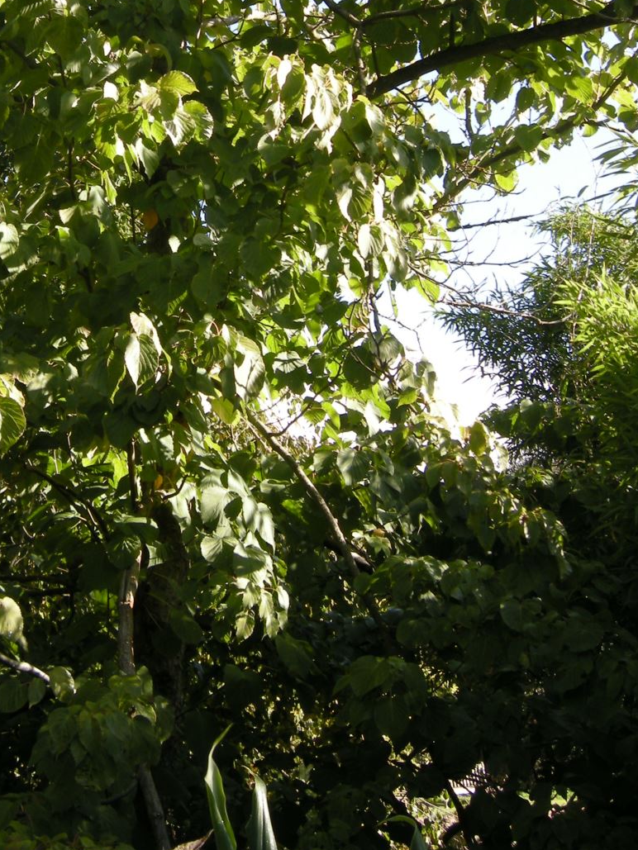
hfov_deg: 21.5
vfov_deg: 27.8
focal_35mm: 68
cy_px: 140
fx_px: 1671
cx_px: 179
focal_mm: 7.5
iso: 64
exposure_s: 1/116
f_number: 3.8
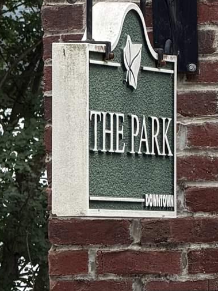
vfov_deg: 4.3
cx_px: 307
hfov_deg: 3.3
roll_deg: +0.4
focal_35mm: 456
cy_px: 459
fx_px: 3827
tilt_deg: -3.3
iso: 50
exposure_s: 1/312
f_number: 2.8
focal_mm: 16.89
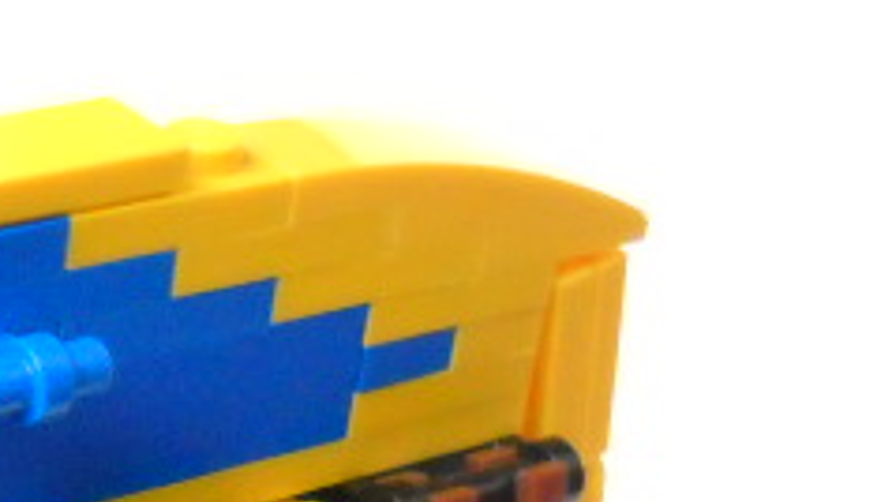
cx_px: -116
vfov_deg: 9.7
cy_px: 820
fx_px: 2839
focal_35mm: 120
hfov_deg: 17.2
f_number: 3.1
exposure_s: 1/96
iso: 800
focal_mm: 6.72
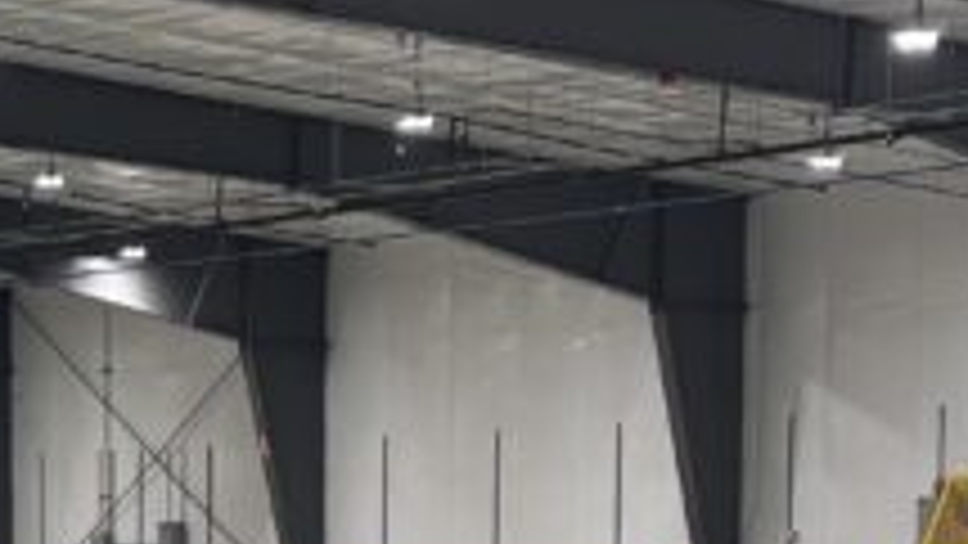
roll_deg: +0.9
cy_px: 890
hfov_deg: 15.6
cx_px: -14
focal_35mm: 135
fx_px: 3466
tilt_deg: -5.0
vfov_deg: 8.7
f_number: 1.6
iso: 100
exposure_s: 1/121
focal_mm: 5.96
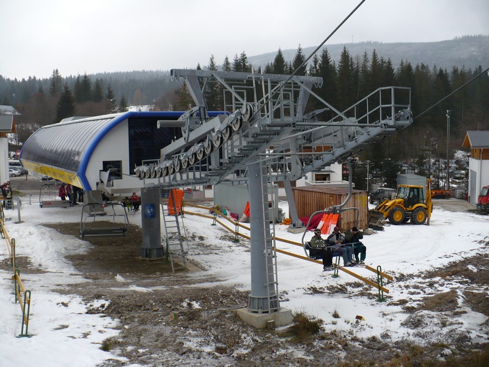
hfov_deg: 50.1
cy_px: 184
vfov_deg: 38.7
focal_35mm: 37
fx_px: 523
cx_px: 244
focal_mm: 6.1
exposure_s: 1/320
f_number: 2.8
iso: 100
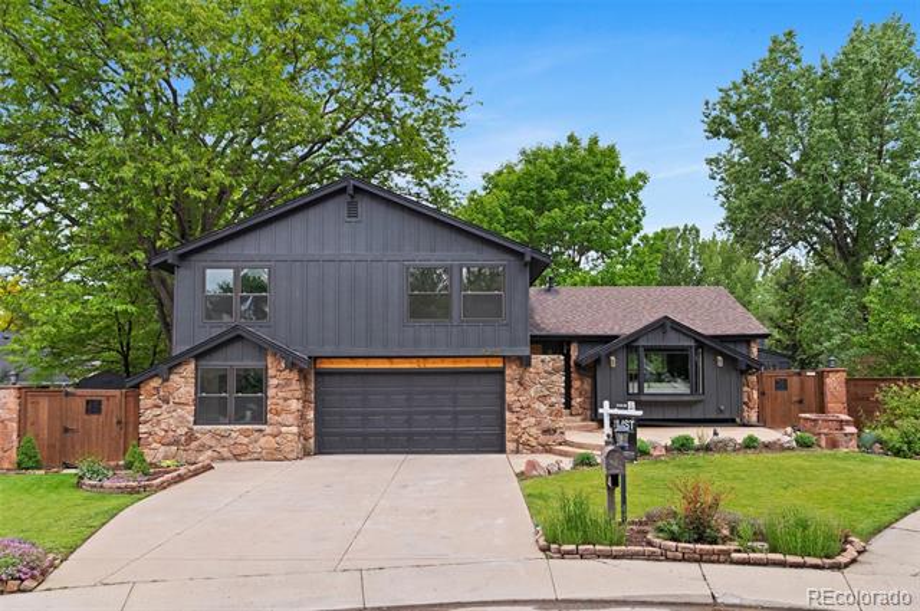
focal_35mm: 30
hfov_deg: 62.0
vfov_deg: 43.5
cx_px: 460
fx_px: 766
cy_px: 306
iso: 800
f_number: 8
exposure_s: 1/400
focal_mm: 30
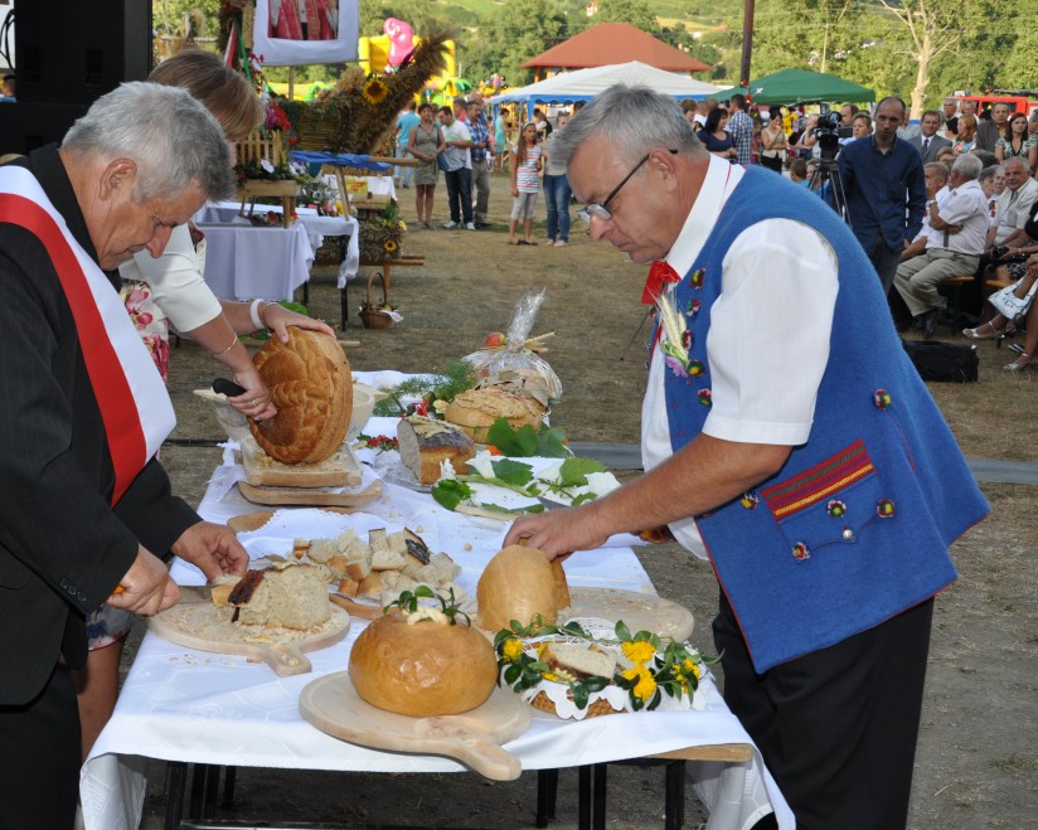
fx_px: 1782
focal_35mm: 58
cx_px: 409
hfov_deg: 32.4
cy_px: 413
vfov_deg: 26.2
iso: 200
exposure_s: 1/160
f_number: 6.3
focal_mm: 34
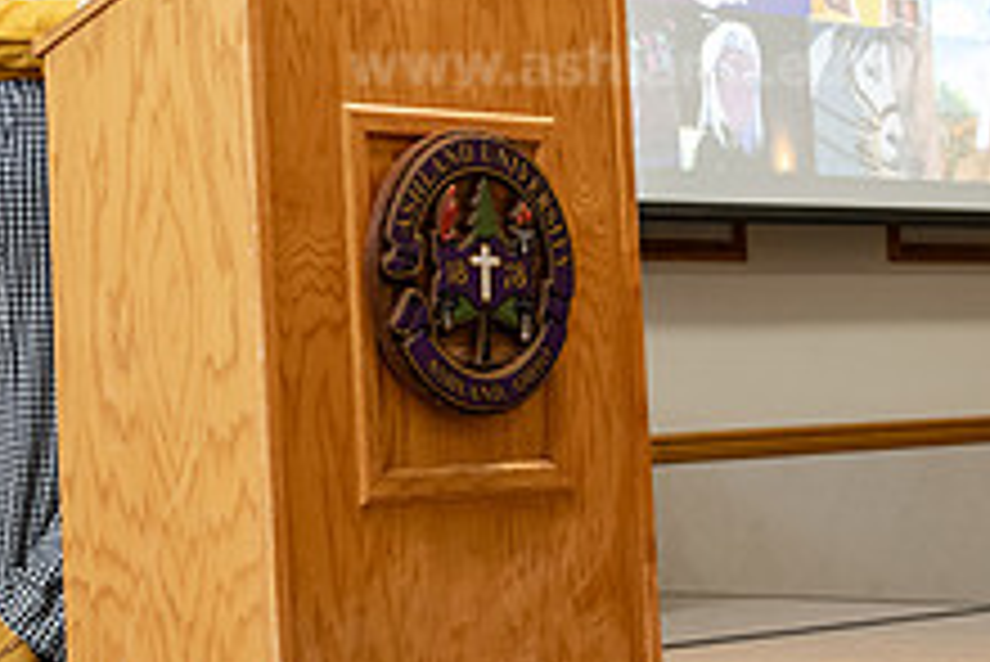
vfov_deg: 13.7
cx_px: 144
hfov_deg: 20.1
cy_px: 160
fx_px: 2752
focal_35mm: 100
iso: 2000
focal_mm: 38
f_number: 3.2
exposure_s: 1/200
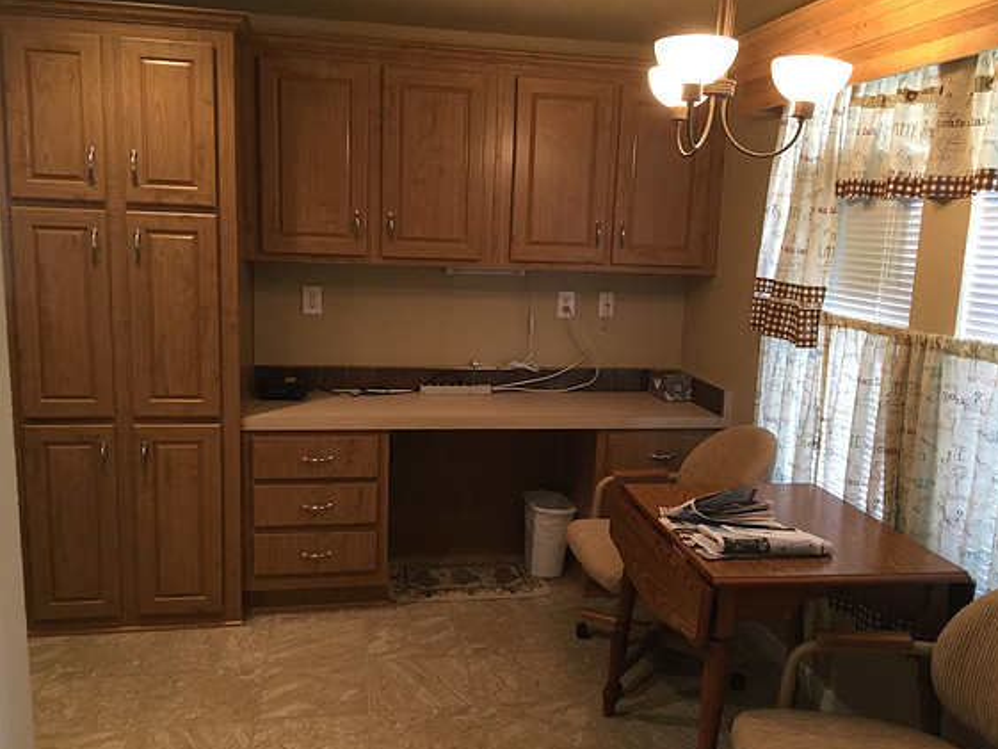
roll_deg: -3.3
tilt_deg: -10.0
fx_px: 865
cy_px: 380
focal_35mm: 30
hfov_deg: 59.9
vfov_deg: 46.8
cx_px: 514
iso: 125
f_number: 2.2
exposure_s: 1/30
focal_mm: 4.15
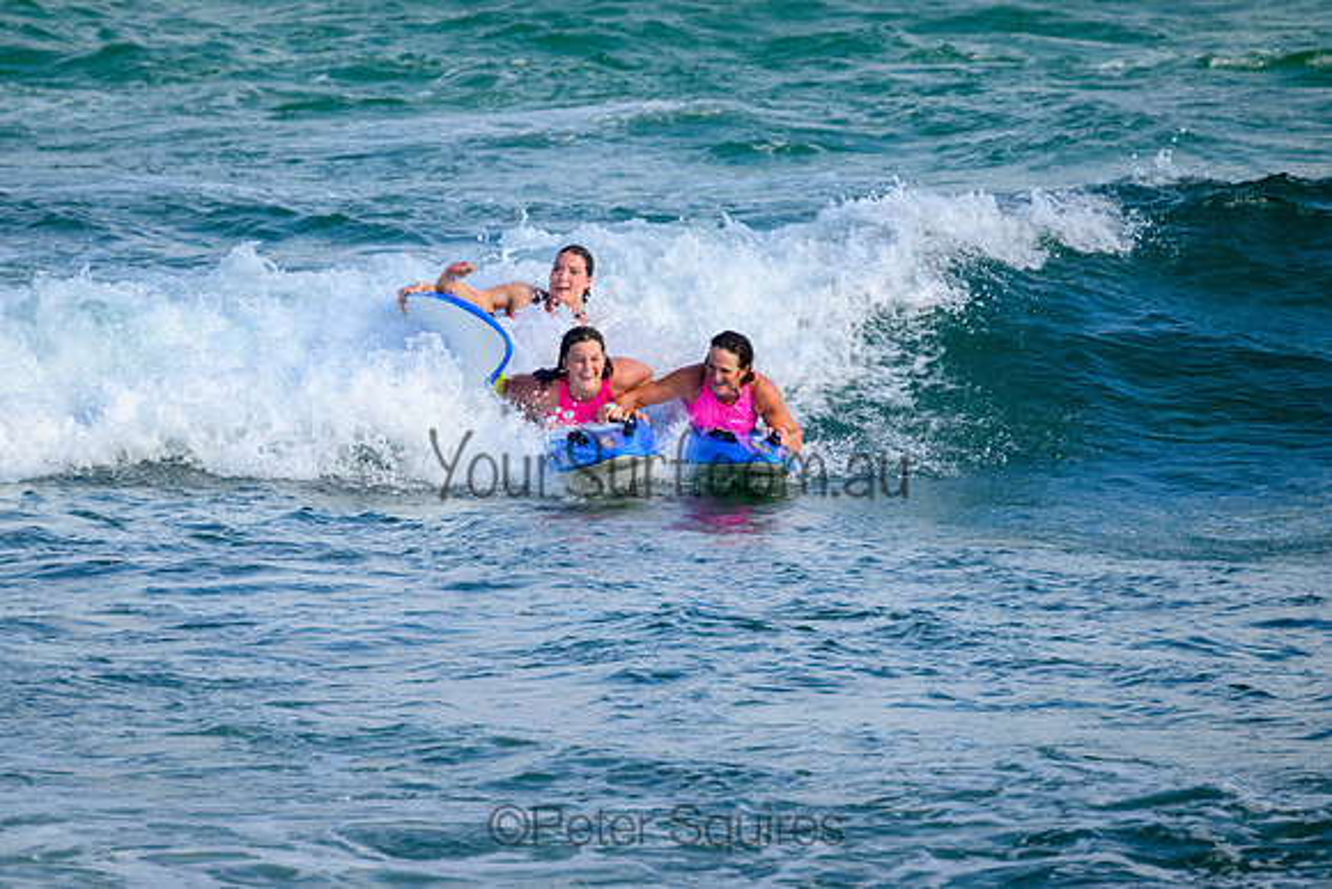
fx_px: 29606
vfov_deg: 1.7
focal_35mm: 800
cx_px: 666
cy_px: 444
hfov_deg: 2.6
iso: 1600
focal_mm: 800
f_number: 11
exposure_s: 1/2000
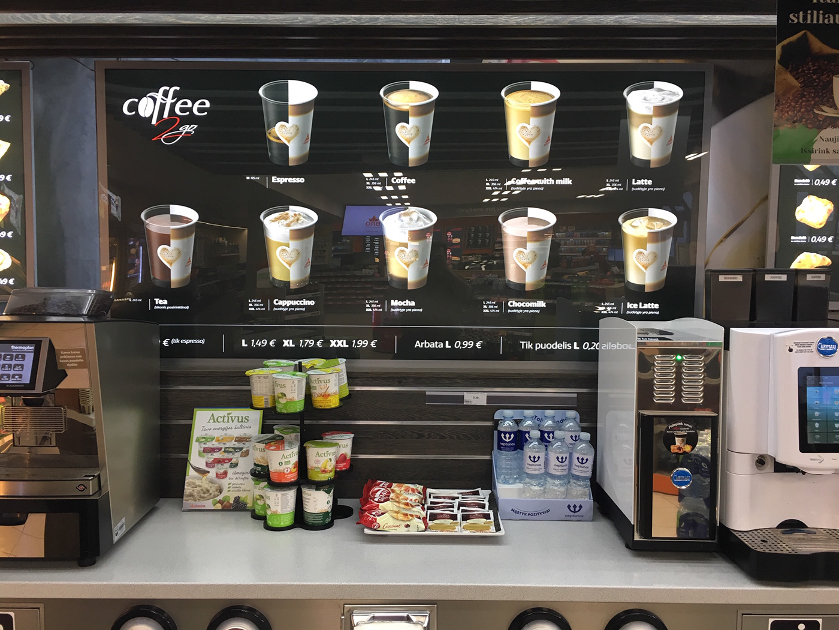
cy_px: 315
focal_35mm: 29
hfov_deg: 61.7
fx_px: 703
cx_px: 420
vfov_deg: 48.2
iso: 80
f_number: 2.2
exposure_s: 1/33
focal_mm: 4.15
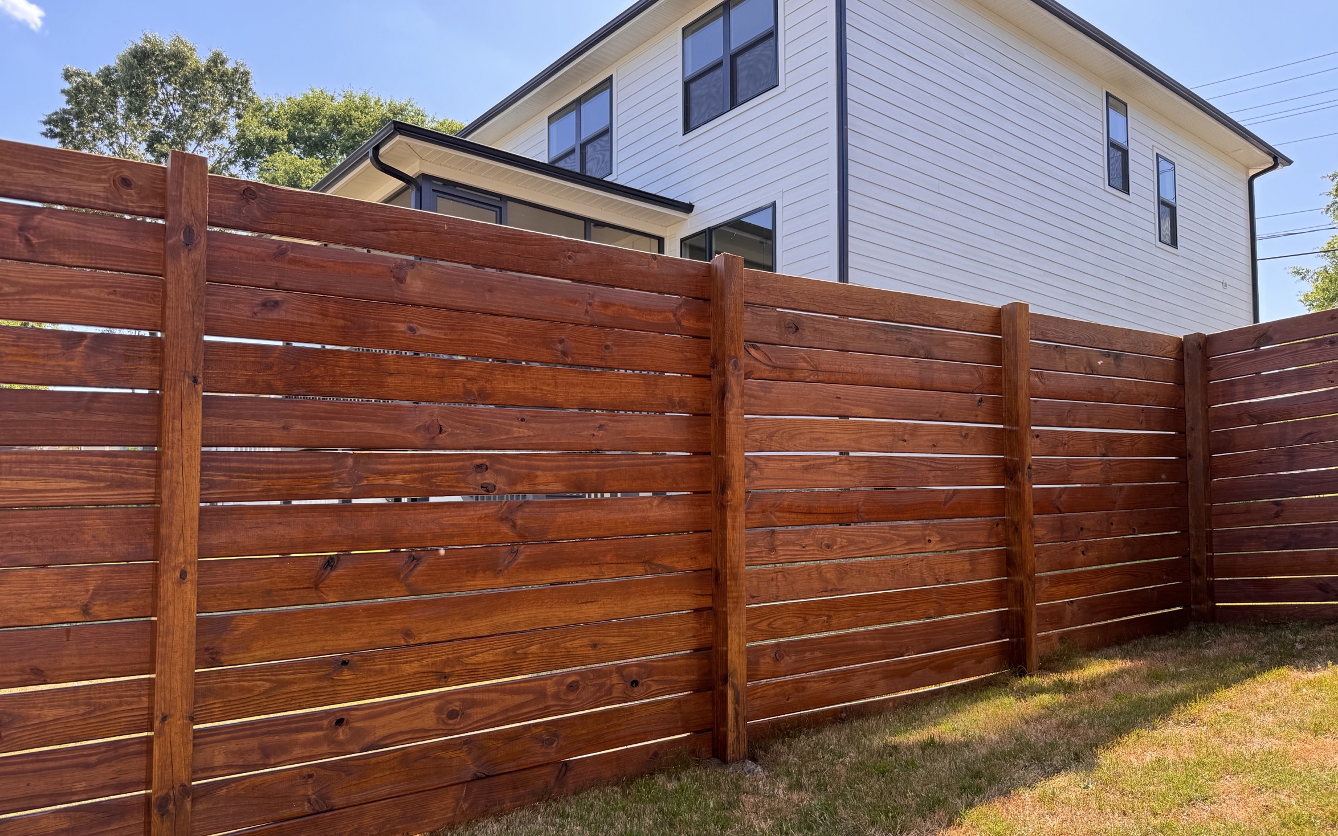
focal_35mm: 26
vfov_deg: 47.4
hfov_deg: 70.4
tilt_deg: +1.9
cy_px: 491
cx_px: 664
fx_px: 948
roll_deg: -0.8
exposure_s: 1/633
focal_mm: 6.76
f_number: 1.78
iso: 80
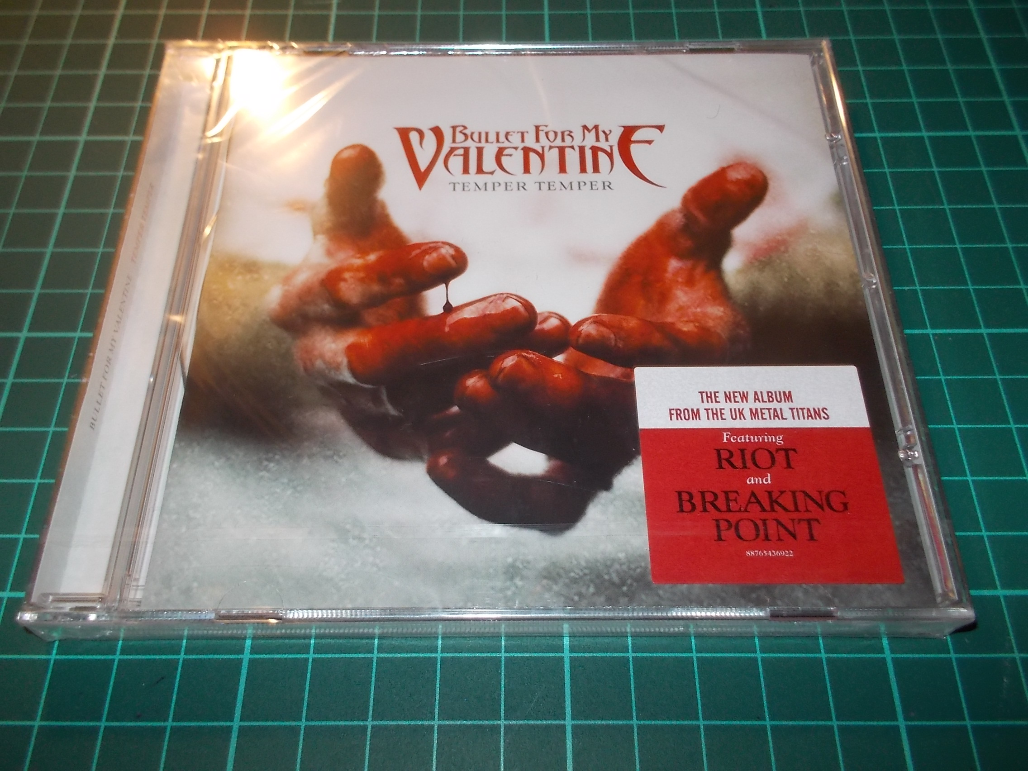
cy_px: 386
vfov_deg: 48.2
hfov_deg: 61.7
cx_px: 514
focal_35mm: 29
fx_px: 861
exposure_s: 1/30
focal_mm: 4.1
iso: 200
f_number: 3.3
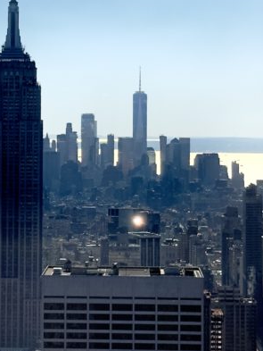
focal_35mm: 122
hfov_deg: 12.1
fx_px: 1235
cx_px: 61
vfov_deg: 16.1
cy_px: 125
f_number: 1.78
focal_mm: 6.86
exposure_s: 1/12048
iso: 64
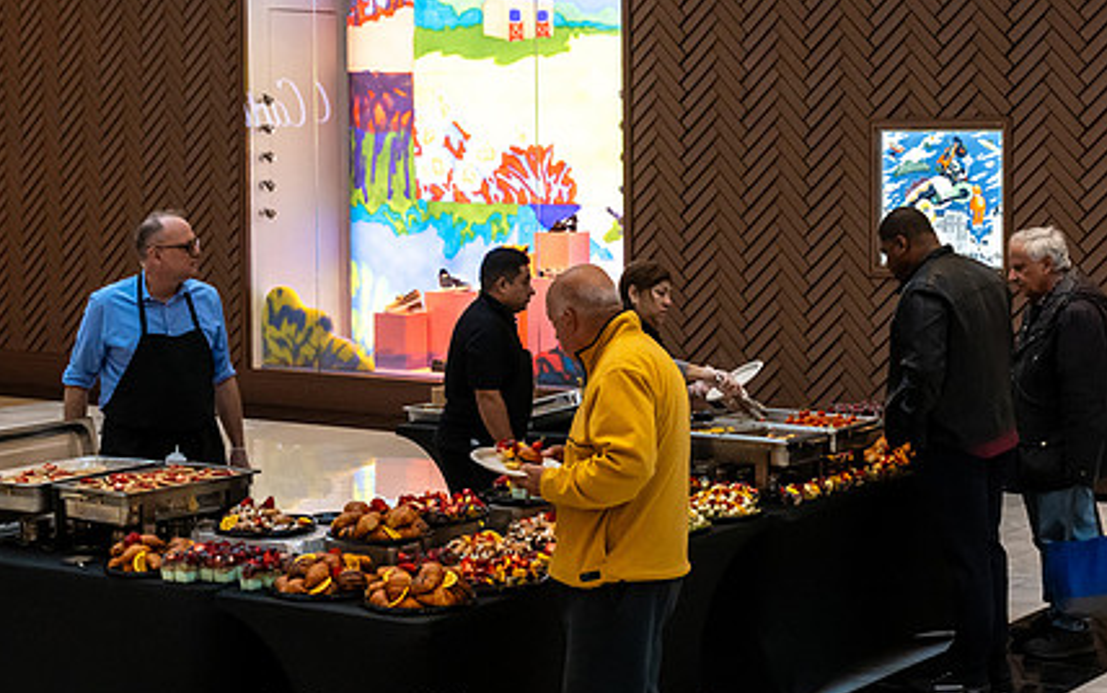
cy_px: 221
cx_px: 713
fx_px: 2173
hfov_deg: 28.4
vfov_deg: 18.1
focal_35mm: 72
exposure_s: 1/640
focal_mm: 40
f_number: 6.3
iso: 3200
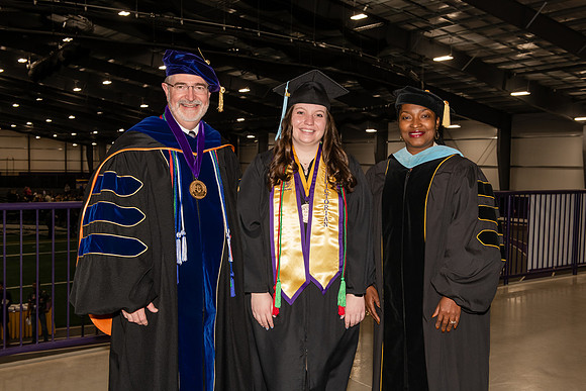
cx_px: 293
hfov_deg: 48.4
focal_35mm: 40
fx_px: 651
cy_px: 196
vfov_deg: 33.4
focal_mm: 40
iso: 800
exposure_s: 1/160
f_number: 6.3
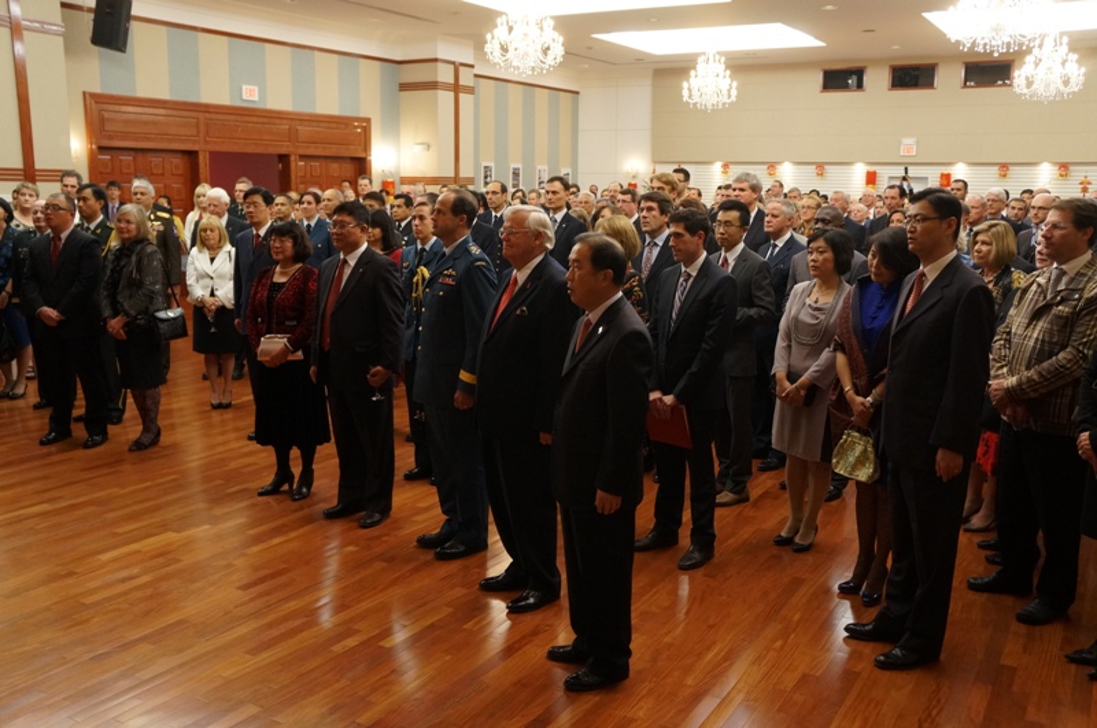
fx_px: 1004
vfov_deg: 39.9
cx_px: 548
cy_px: 364
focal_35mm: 33
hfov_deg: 57.3
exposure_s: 1/60
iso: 1600
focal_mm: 22
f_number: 4
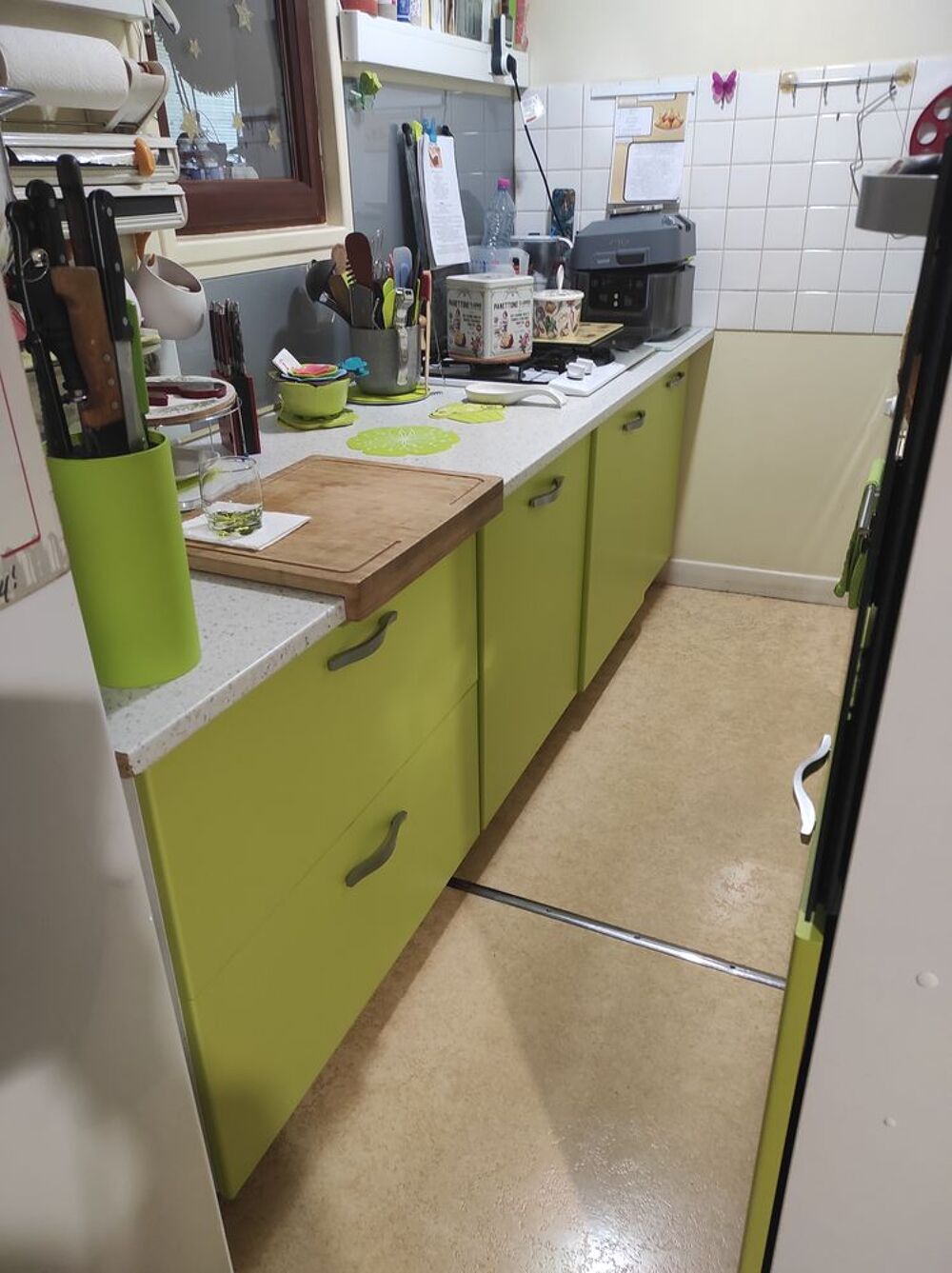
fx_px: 918
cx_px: 476
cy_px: 636
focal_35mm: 25
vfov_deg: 69.4
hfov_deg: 54.8
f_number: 1.89
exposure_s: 1/33
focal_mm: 5.43
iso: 412
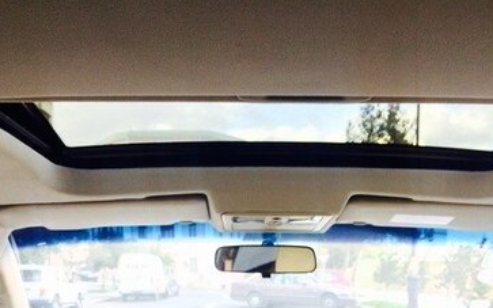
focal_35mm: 42
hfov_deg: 47.2
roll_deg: +3.0
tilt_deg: -8.4
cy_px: 331
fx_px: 564
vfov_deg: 28.1
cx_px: 243
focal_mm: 4.15
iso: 64
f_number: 2.2
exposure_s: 1/33
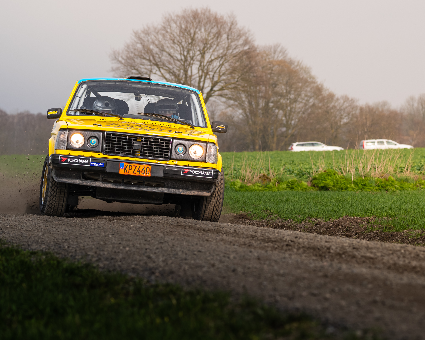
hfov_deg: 8.5
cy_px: 132
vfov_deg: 6.8
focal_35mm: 227
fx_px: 2857
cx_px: 249
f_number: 6.3
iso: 200
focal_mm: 150
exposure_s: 1/1000
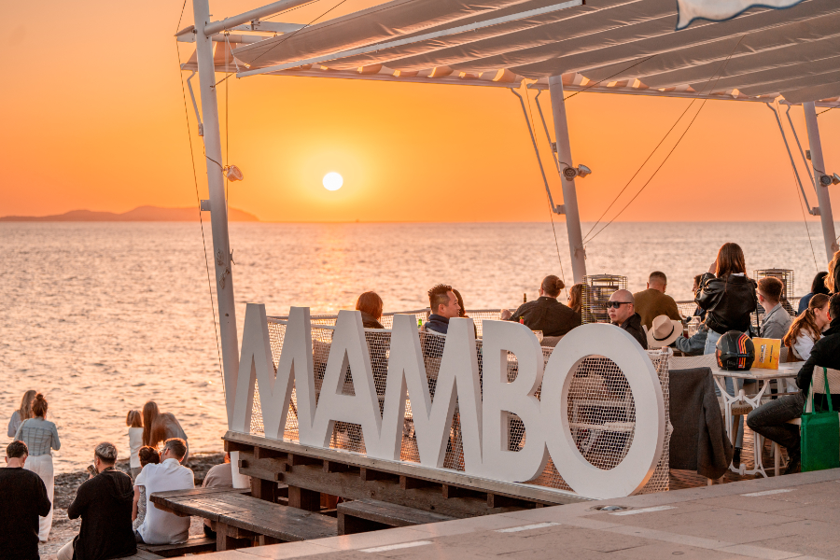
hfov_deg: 28.8
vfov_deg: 19.5
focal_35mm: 70
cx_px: 420
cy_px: 280
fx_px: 1633
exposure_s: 1/800
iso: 100
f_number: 2.8
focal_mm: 70
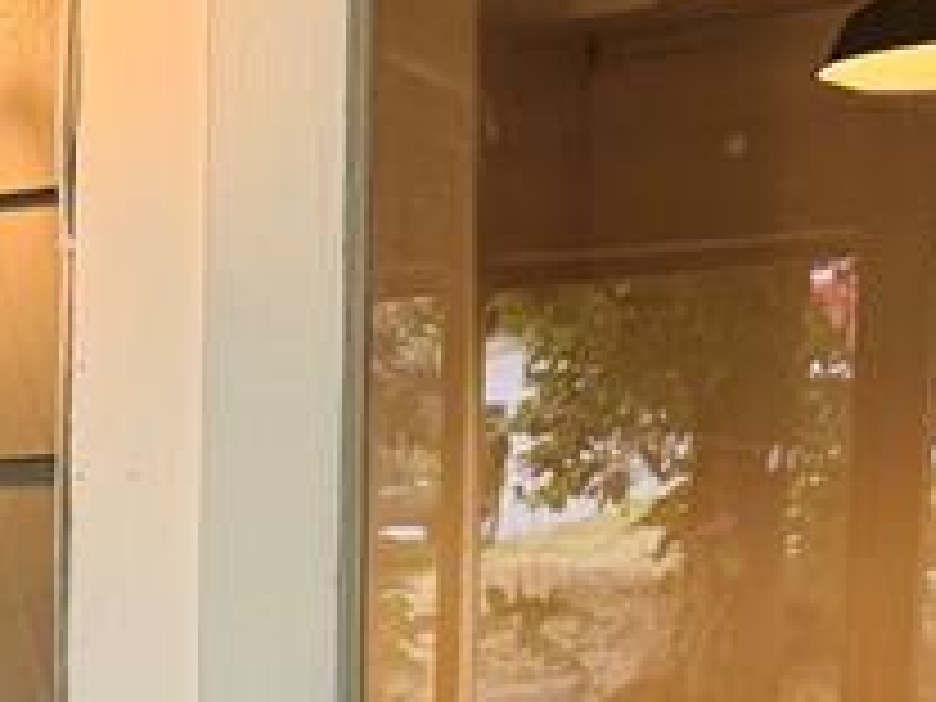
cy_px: 810
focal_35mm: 118
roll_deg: +0.7
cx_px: -846
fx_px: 3191
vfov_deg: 12.3
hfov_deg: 14.3
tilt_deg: -2.7
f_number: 1.78
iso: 125
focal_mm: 6.76
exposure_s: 1/60
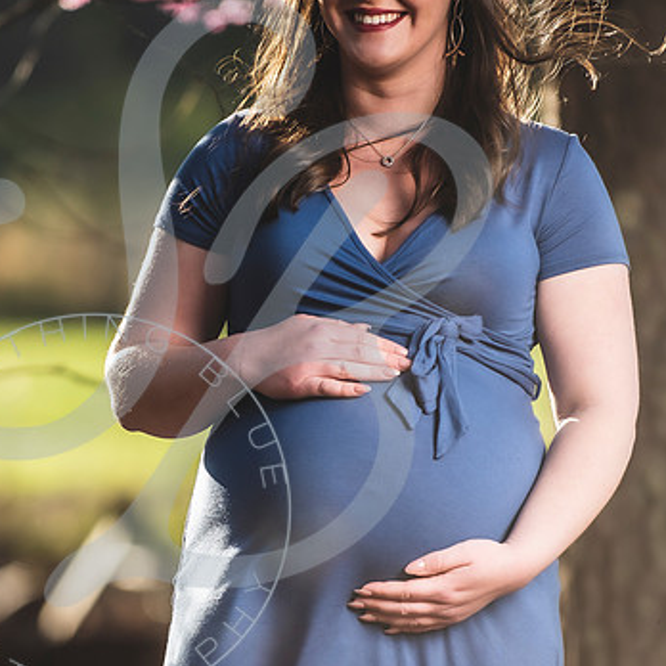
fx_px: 7945
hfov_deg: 4.8
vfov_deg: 4.8
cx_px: 255
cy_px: 430
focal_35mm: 365
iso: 100
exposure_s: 1/640
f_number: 2.8
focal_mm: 200
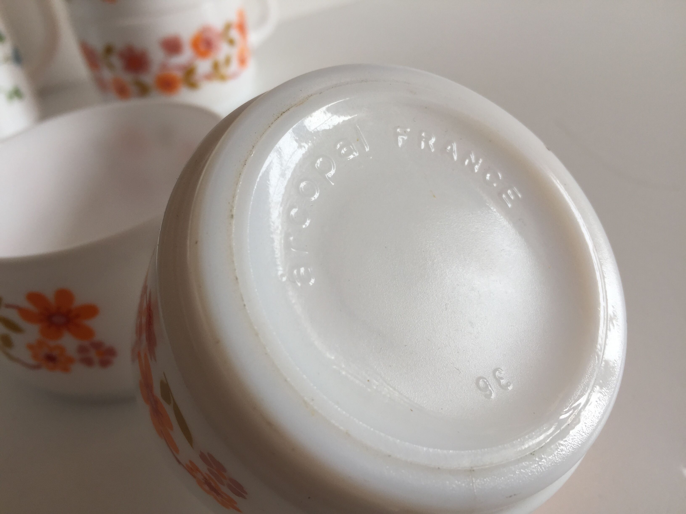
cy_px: 257
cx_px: 343
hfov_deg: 61.7
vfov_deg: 48.2
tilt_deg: -37.3
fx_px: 575
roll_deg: +10.8
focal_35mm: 29
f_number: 2.2
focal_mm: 4.15
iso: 32
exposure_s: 1/190
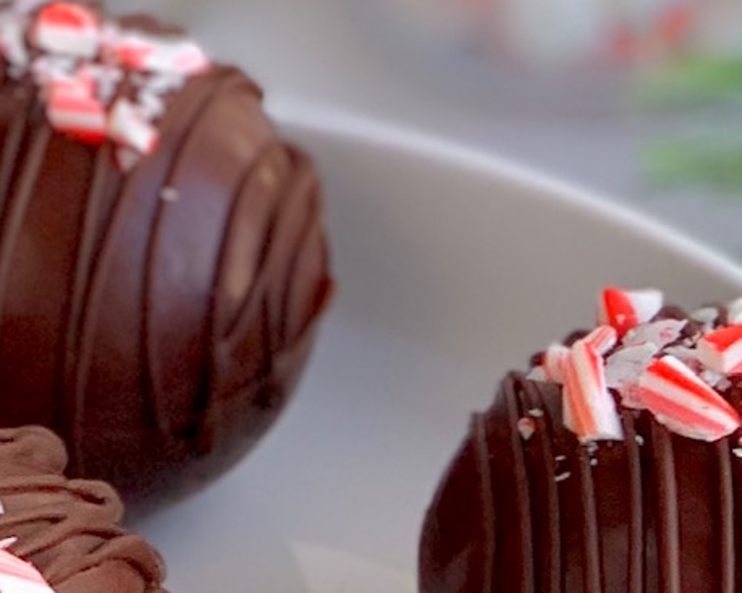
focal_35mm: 142
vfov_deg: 10.7
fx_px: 3117
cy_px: 734
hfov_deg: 13.5
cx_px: 180
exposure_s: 1/122
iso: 32
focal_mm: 6
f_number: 2.4
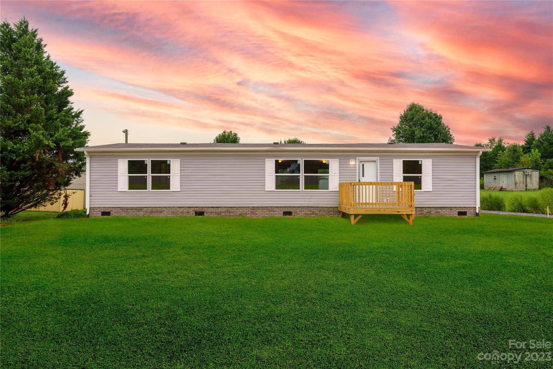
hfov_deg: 73.7
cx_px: 276
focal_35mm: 24
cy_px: 184
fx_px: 369
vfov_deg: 53.1
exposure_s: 1/30
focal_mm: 24
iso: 100
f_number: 7.1
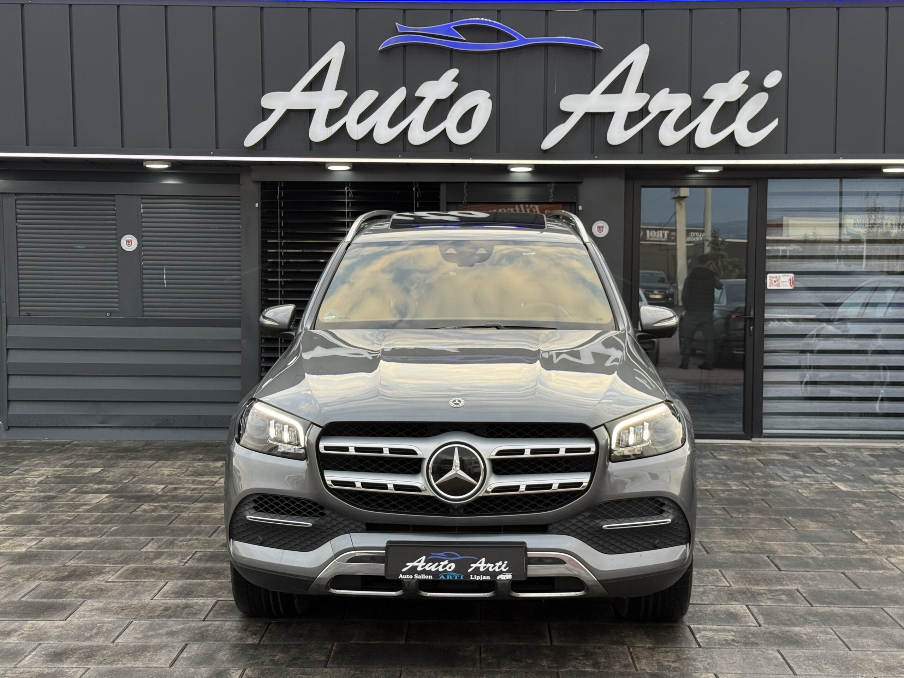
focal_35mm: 48
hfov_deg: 39.7
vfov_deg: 30.3
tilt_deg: -3.2
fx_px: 1254
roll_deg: -0.6
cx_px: 452
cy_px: 339
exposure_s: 1/371
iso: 64
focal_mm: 6.76
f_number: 1.78
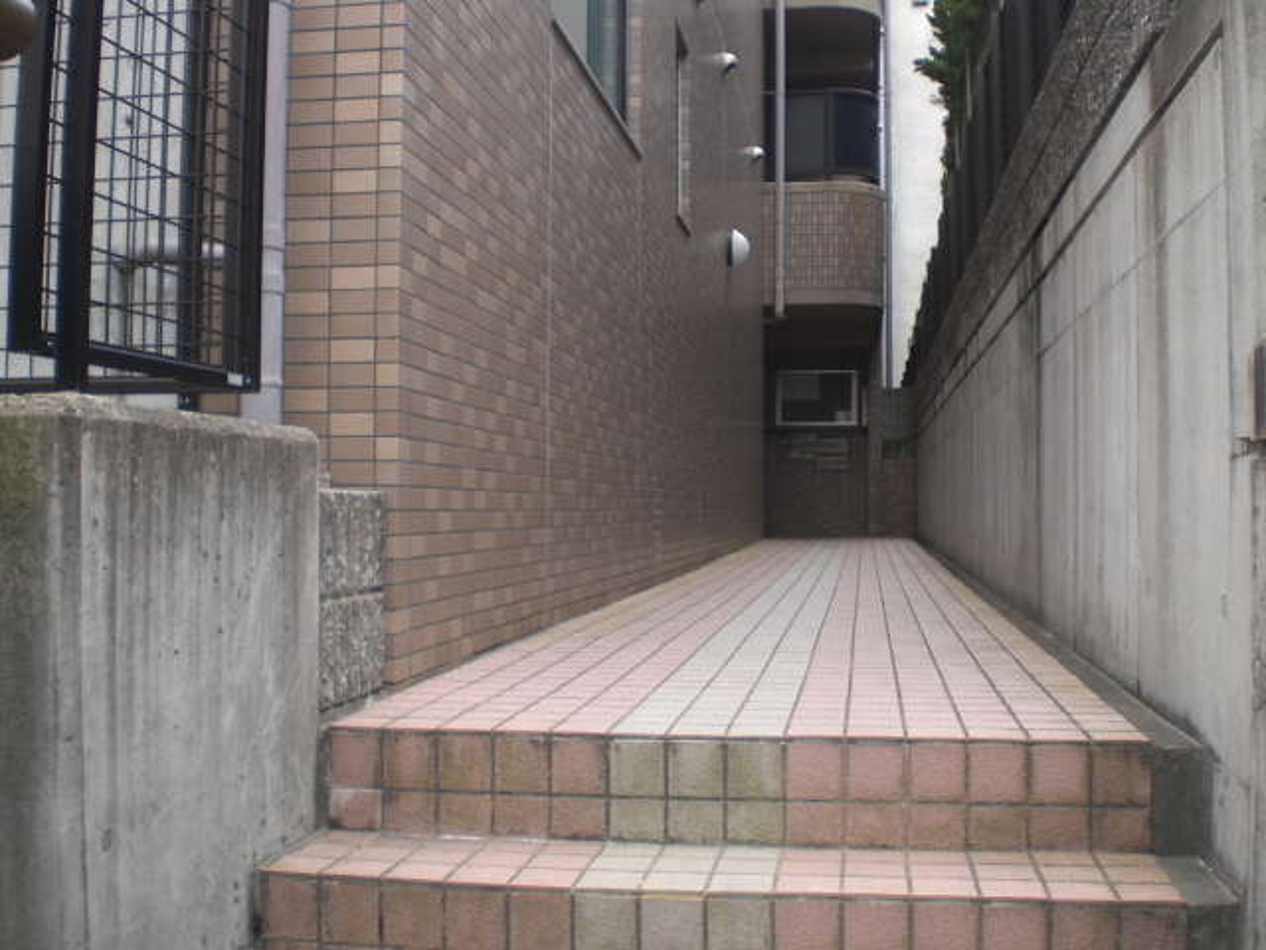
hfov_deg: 49.0
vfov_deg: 37.7
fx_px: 1390
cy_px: 475
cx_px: 633
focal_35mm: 38
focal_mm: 6.3
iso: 50
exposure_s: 1/80
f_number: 3.1
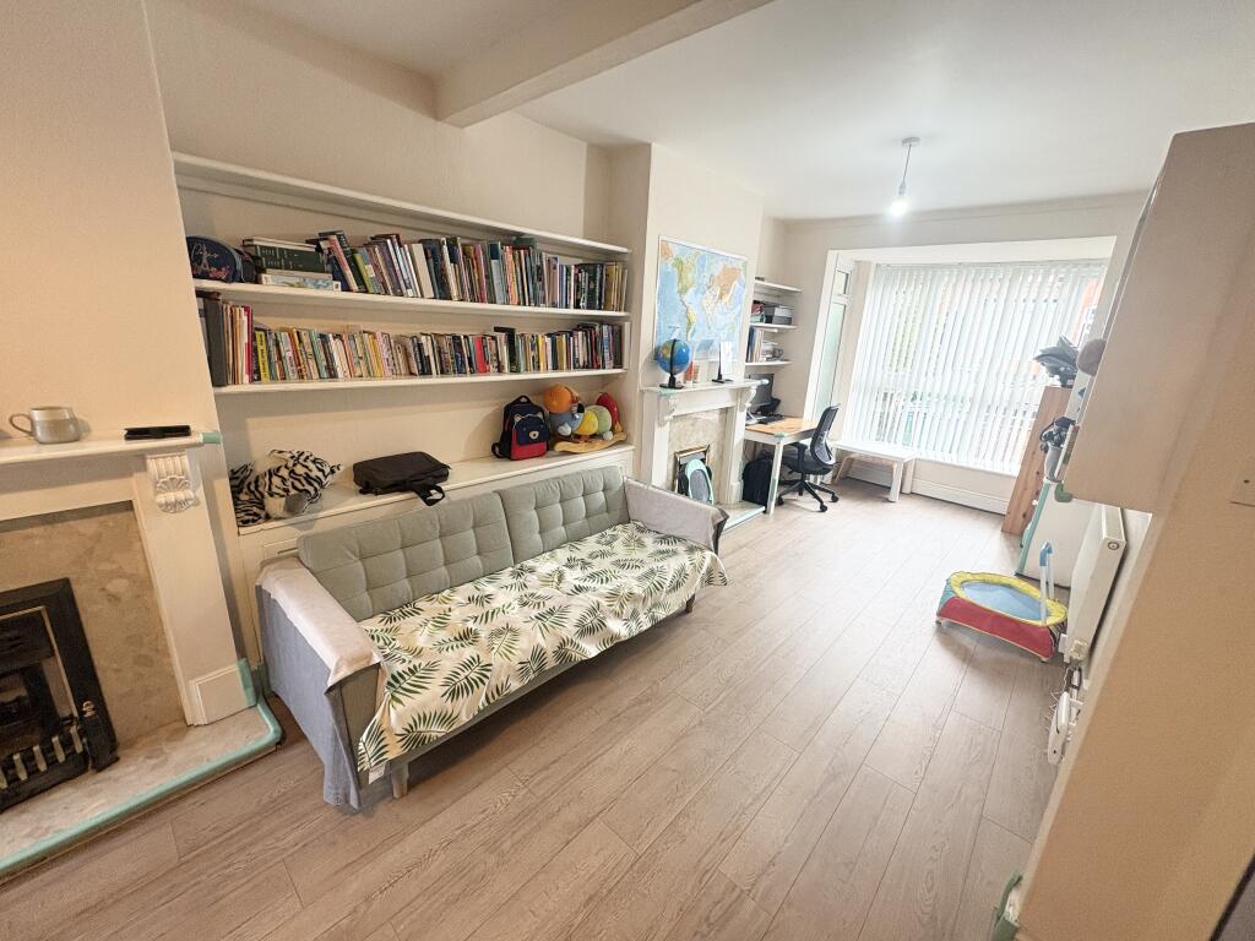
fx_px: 508
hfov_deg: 102.1
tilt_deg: -16.0
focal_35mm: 14
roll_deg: -2.6
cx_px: 628
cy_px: 470
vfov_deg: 85.7
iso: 160
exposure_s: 1/99
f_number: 2.2
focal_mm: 2.22
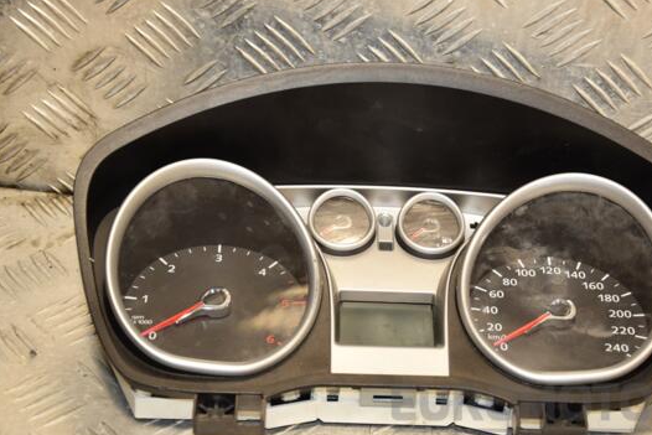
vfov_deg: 15.4
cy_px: 237
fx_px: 1612
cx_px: 368
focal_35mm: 89
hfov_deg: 22.8
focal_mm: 52
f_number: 5
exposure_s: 1/160
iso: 800
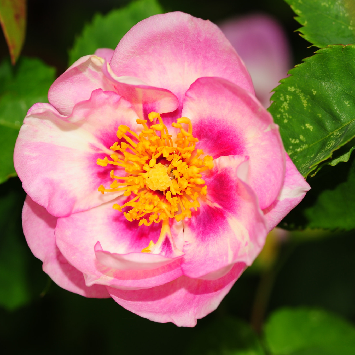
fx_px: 1485
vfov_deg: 13.6
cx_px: 157
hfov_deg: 13.6
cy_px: 178
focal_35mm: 128
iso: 200
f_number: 13
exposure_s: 1/250
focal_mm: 100
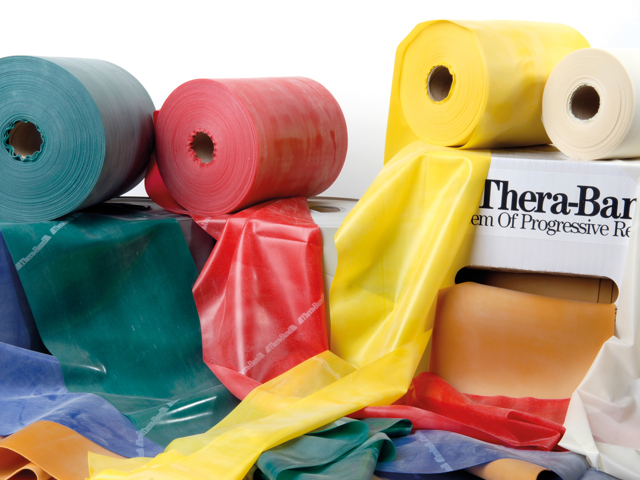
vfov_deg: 25.4
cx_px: 303
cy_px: 239
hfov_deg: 33.5
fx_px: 1064
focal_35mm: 58
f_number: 18
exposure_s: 1/160
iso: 100
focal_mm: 35
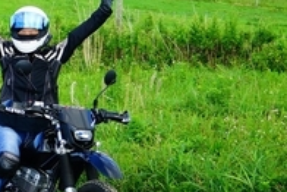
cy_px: 51
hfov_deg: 12.6
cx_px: -199
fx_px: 1205
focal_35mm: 151
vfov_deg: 9.1
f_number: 4.5
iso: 400
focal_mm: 37
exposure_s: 1/1000
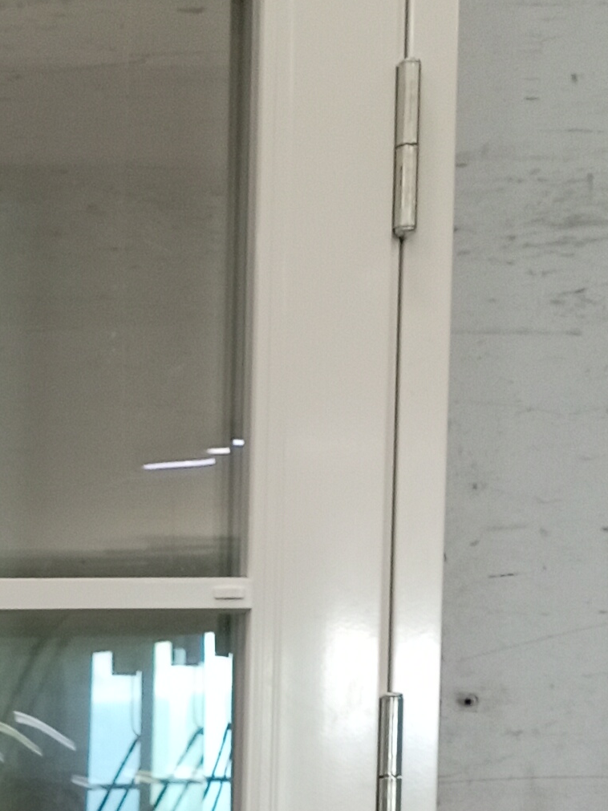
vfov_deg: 16.3
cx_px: -314
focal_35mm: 109
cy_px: 1259
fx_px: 2553
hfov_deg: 12.8
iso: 462
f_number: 1.8
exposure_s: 1/25
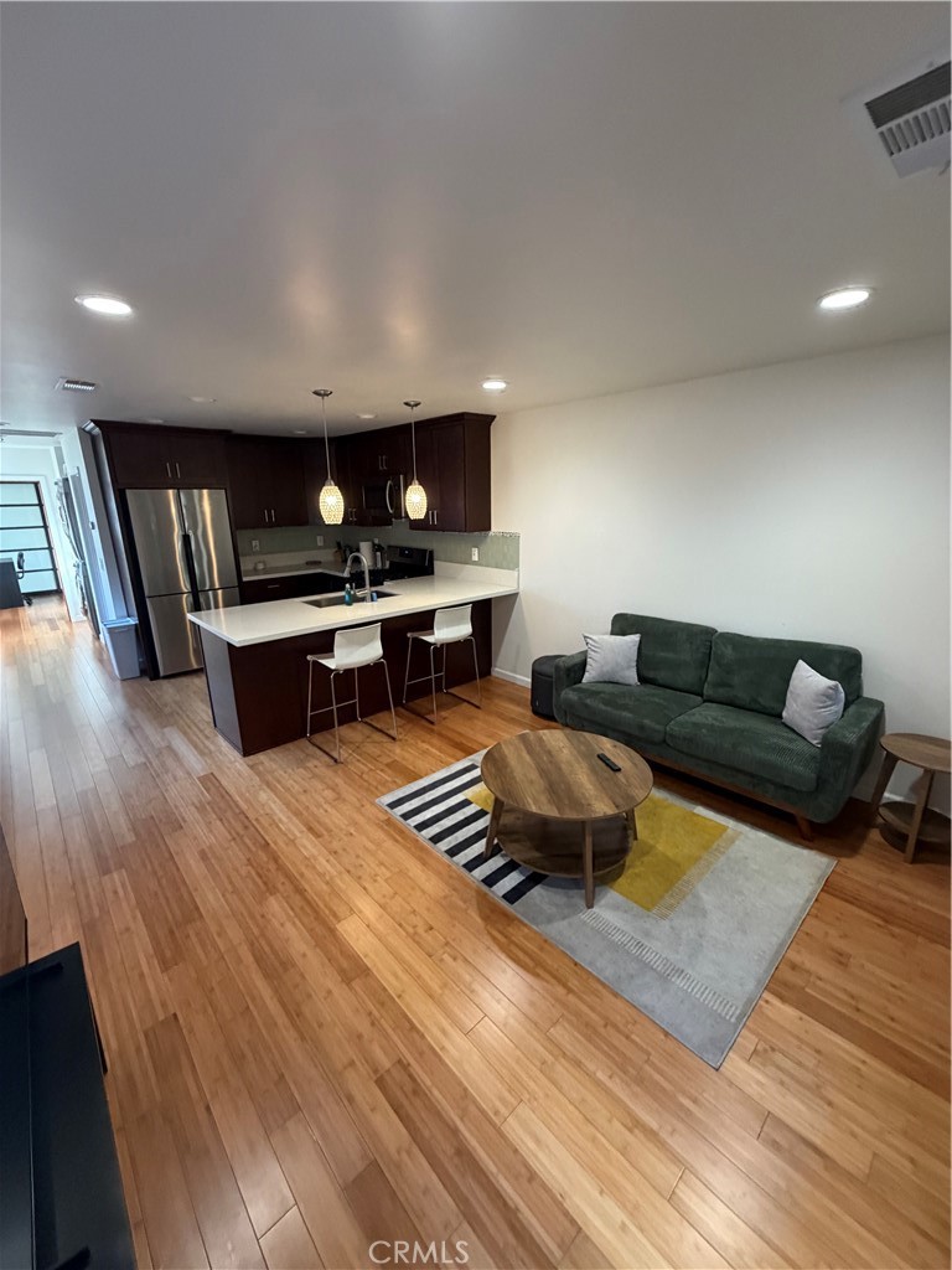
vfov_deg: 102.1
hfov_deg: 85.7
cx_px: 476
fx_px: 513
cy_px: 635
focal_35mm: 14
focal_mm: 2.22
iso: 500
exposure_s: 1/60
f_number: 2.2
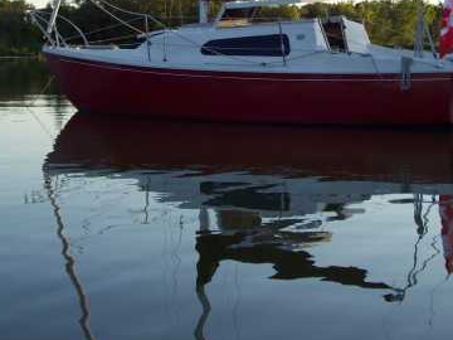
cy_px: 53
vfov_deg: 18.2
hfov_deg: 24.4
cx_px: 232
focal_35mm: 80
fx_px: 1047
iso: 80
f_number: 3
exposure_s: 1/359
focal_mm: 7.6
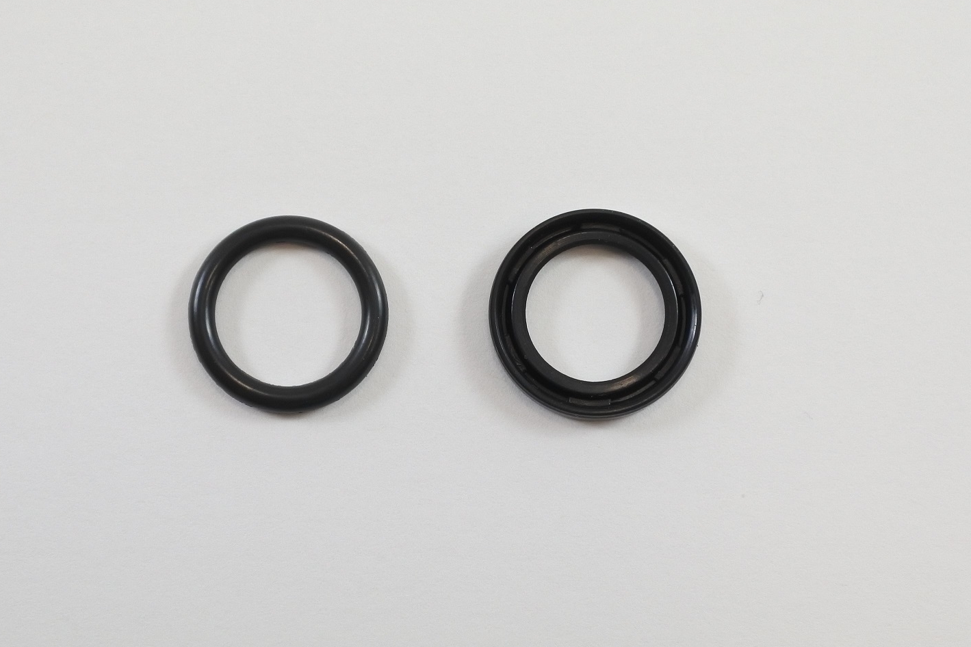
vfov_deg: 29.9
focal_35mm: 45
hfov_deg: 43.5
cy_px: 319
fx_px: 1214
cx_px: 419
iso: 400
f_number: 4.2
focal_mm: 14.7
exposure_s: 1/160
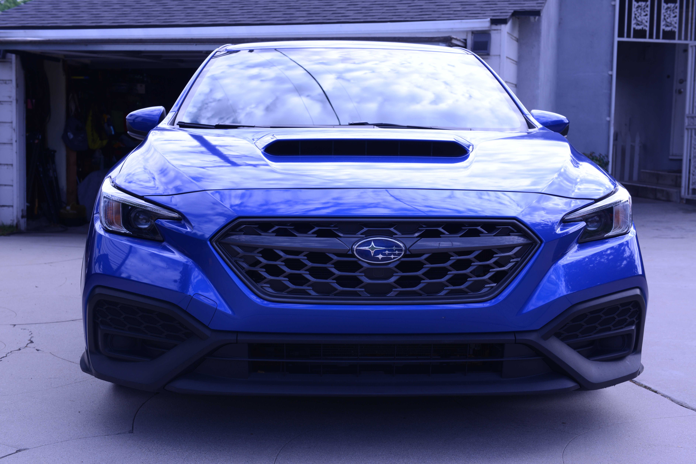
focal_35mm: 48
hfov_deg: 41.1
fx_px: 928
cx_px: 348
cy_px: 232
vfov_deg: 28.1
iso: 200
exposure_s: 1/250
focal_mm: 48
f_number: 8
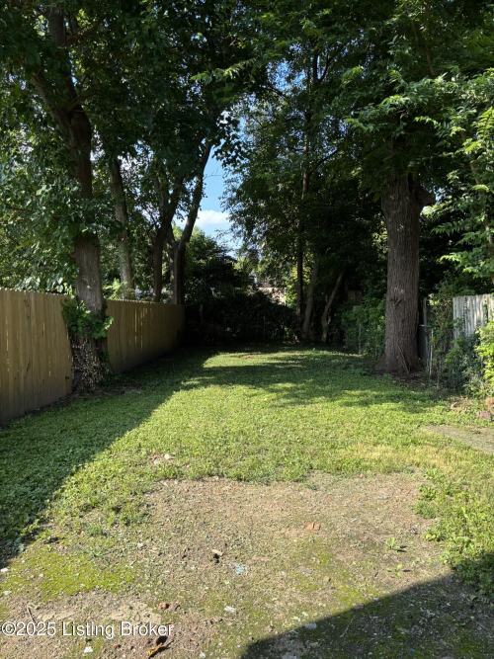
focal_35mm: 26
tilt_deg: -2.5
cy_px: 330
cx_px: 247
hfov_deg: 53.0
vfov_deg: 67.3
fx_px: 495
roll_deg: -1.2
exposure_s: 1/781
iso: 50
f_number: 1.6
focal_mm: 5.96
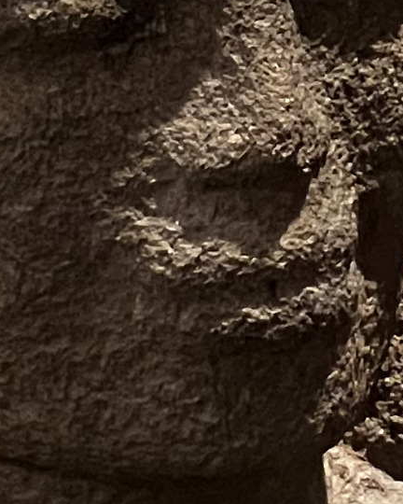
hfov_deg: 2.8
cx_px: -42
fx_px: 8304
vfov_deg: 3.5
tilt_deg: -13.2
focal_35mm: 557
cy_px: 415
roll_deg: -0.5
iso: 320
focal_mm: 9
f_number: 2.8
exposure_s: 1/50
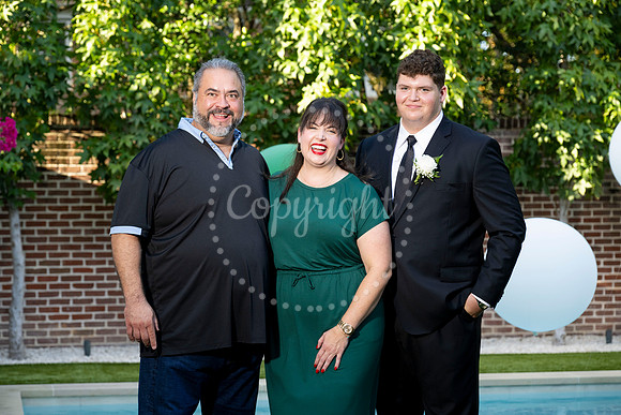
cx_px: 310
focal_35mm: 86
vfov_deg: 15.9
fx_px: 1487
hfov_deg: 23.6
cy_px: 208
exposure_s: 1/200
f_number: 4.5
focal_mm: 85
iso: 400
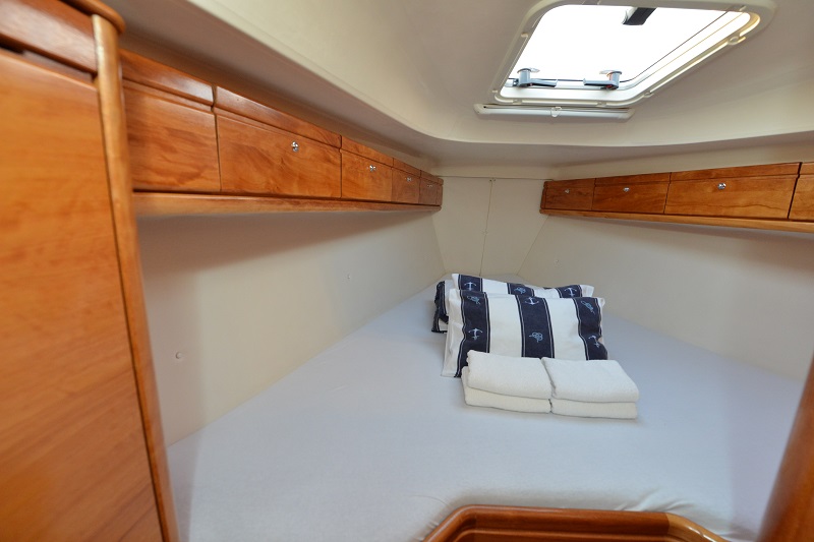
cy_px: 271
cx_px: 407
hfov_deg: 104.3
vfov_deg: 81.2
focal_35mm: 14
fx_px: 316
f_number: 5.6
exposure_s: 1/60
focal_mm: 14
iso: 2500
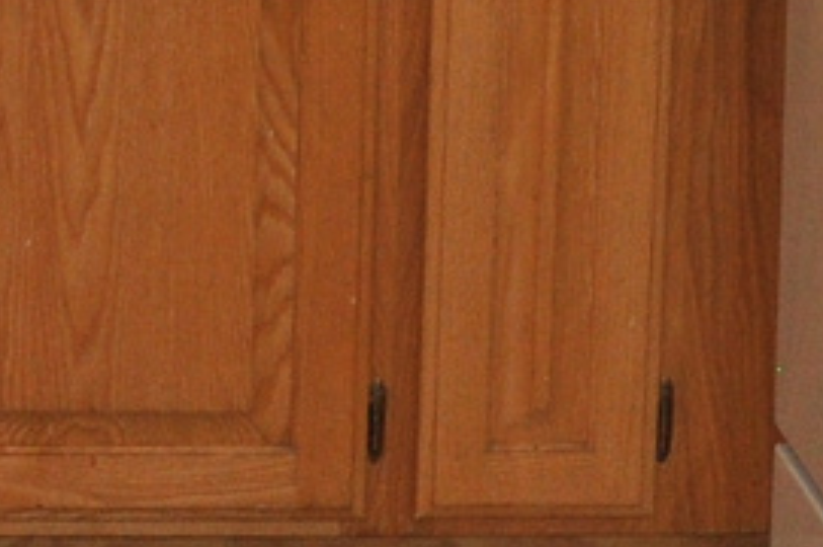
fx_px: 4658
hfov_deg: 9.8
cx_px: -440
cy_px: -547
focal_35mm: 204
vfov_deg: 6.5
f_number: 3.5
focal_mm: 18
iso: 560
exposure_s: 1/125
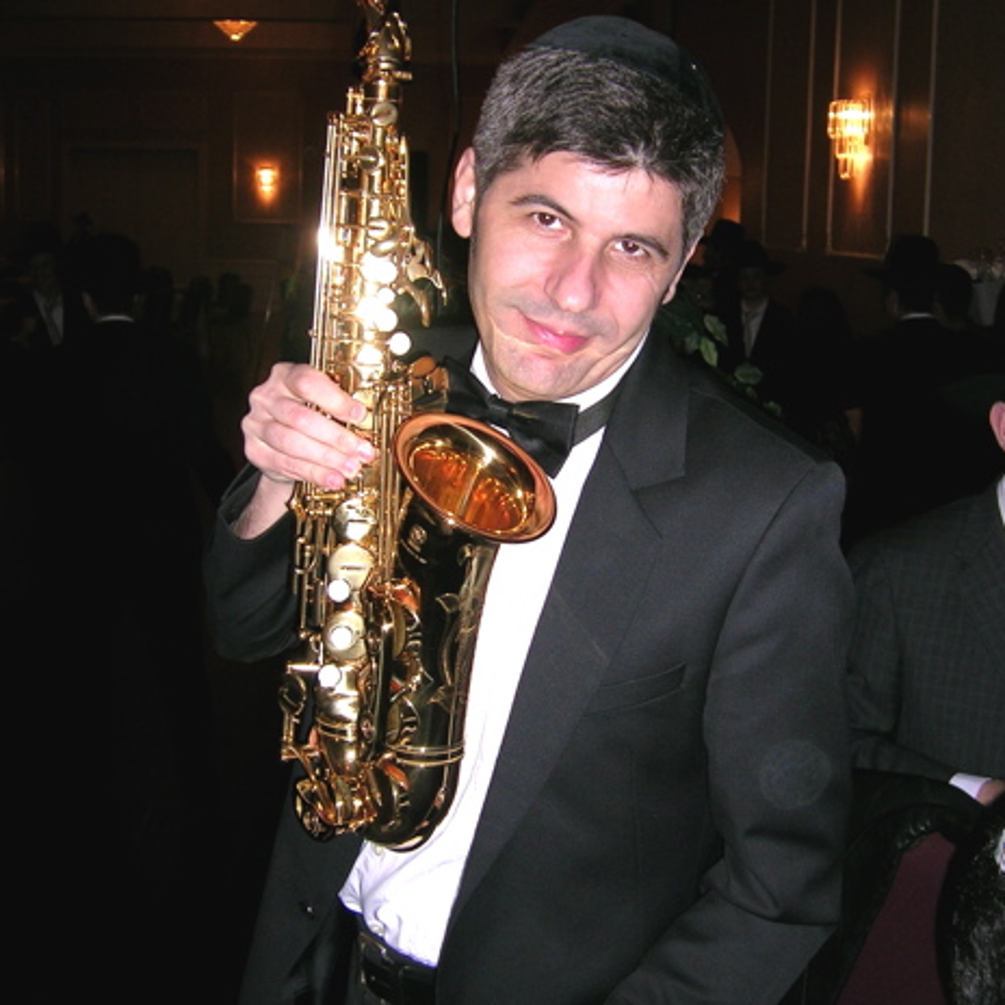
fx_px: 1380
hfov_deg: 40.0
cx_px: 509
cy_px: 474
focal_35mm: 42
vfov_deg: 40.0
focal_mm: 5.4
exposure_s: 1/60.1
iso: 50
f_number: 2.8
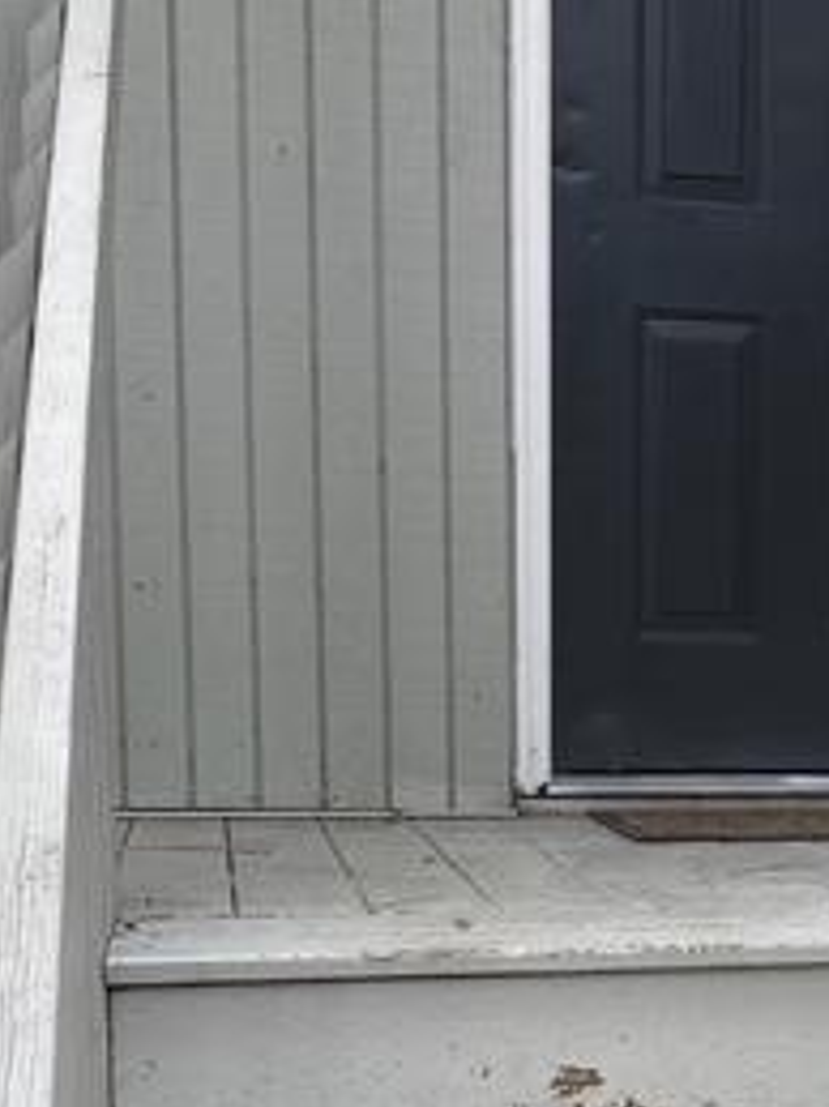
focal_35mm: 67
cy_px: 977
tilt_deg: -8.2
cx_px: 786
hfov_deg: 21.3
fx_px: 2141
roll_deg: -1.0
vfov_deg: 28.0
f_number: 1.8
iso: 32
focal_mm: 4.25
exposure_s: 1/606
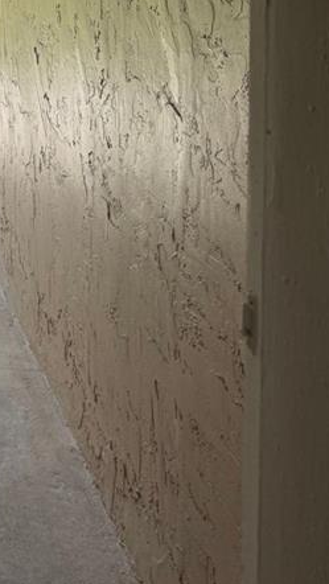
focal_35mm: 71
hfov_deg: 15.0
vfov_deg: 26.1
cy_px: -141
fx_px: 1100
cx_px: -242
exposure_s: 1/1091
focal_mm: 6.76
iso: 80
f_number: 1.78
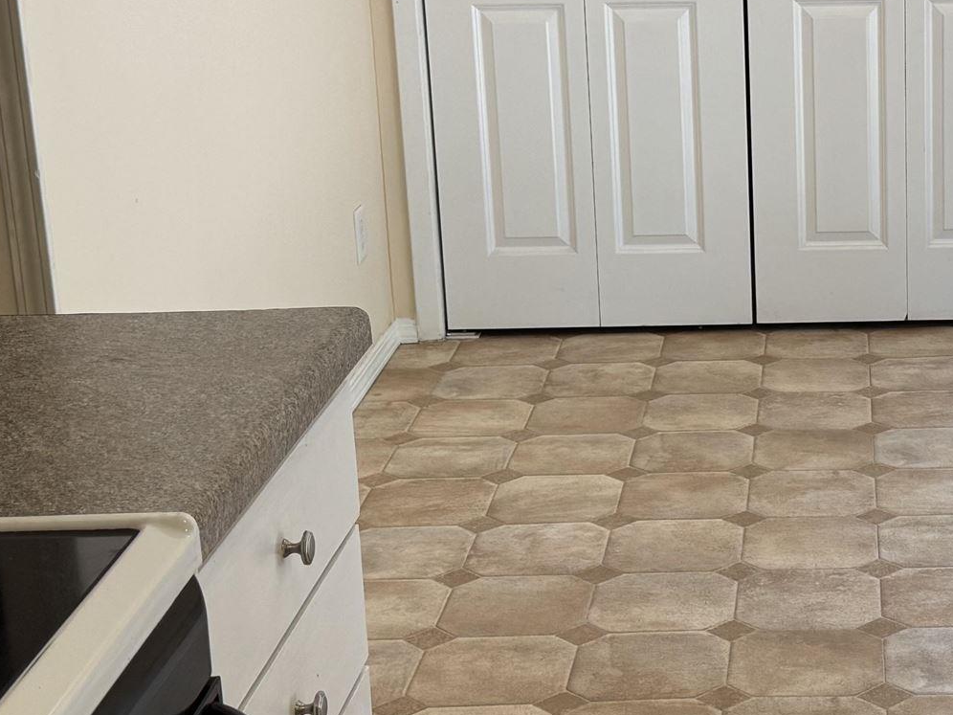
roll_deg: +0.9
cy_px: 261
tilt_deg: -15.3
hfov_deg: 25.5
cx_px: 851
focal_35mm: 74
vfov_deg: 19.9
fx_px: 2037
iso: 100
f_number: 1.78
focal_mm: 6.76
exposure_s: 1/120
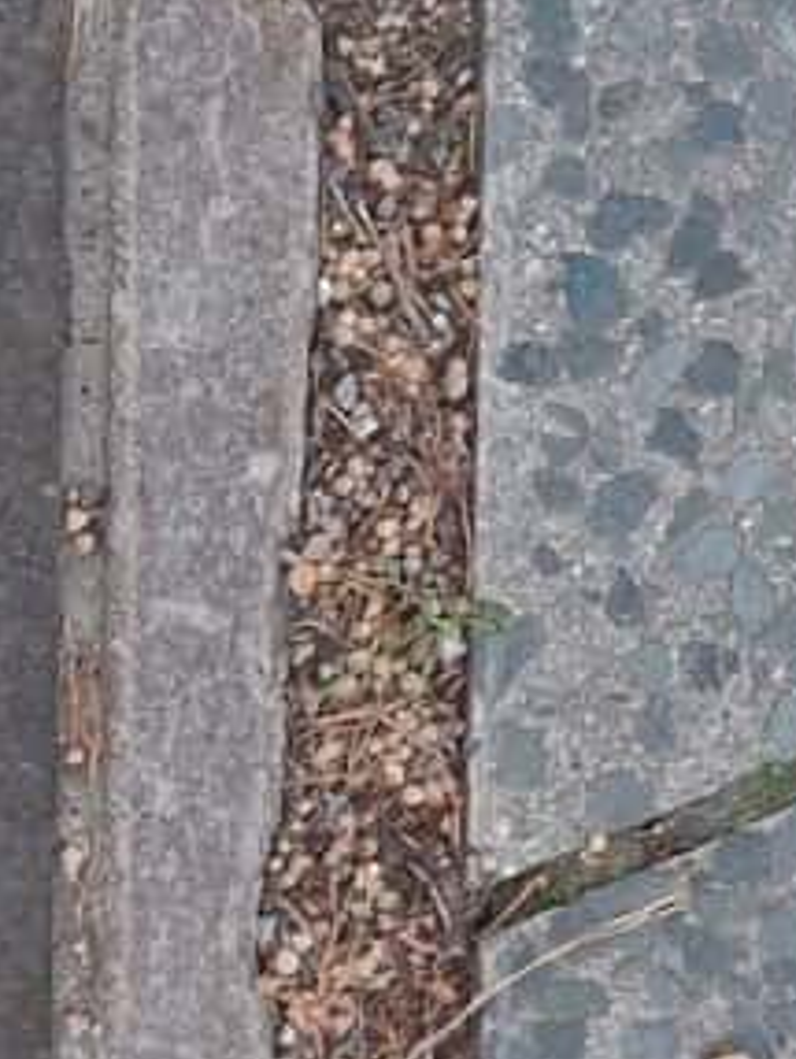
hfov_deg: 9.4
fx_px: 4623
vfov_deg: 12.5
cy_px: 1563
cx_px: -659
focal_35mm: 151
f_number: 1.8
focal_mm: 4
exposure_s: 1/100
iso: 200
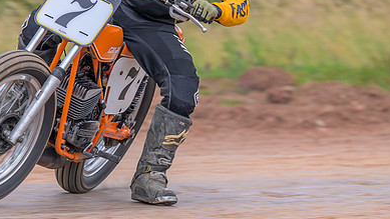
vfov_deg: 2.4
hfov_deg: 4.3
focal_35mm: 497
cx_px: 41
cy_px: -28
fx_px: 5141
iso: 160
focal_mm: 165
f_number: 4
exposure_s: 1/320
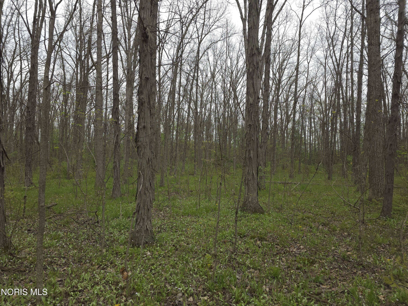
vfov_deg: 58.9
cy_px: 153
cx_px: 204
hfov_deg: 73.9
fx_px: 271
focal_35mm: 23
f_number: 1.7
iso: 12
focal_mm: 6.3
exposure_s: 1/243
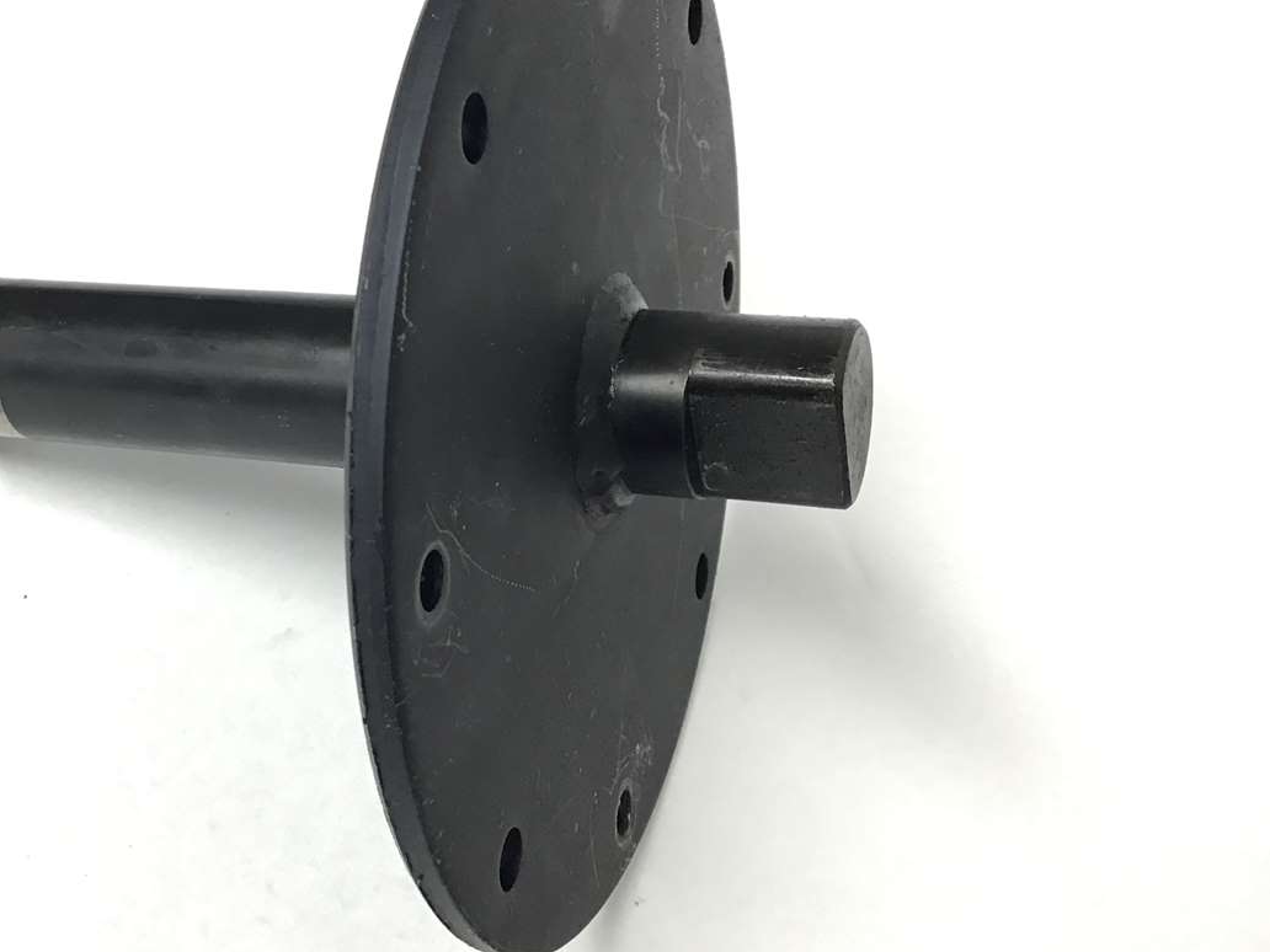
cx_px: 373
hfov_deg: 37.6
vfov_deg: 29.1
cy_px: 392
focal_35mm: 50
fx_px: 1834
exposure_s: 1/30
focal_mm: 3.3
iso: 64
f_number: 2.4
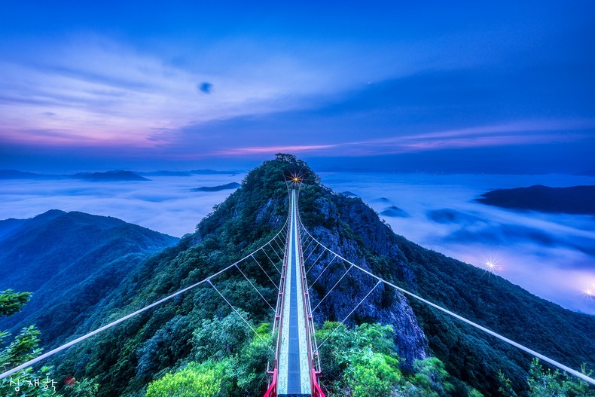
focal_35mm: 12
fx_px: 198
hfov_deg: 112.6
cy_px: 198
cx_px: 298
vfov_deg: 90.0
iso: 100
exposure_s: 25
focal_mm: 12
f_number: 4
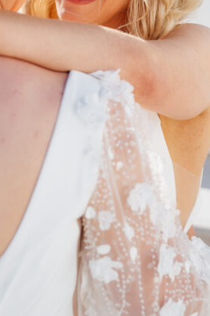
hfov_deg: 13.1
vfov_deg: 18.6
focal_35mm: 104
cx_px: 83
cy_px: -67
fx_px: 912
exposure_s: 1/1600
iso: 100
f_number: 2.8
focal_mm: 37
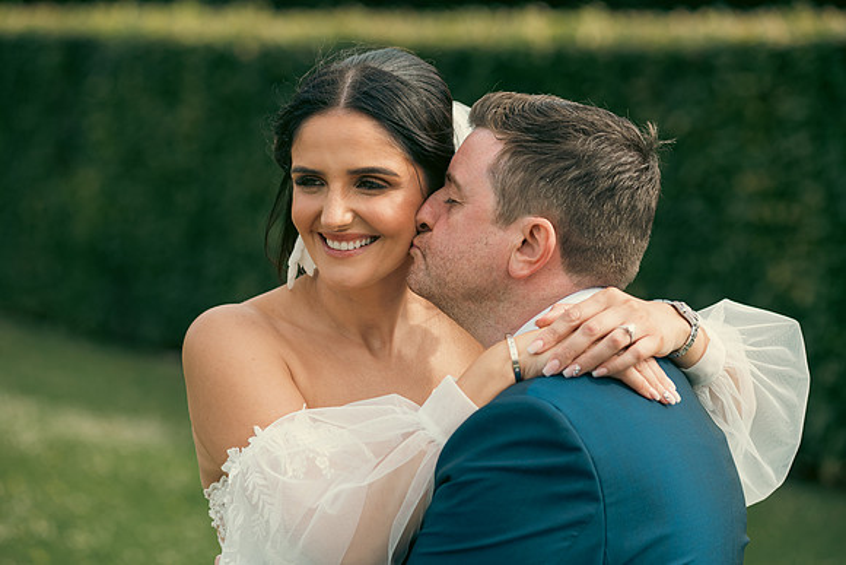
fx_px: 2468
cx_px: 423
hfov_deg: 19.5
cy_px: 282
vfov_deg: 13.0
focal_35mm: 105
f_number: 3.5
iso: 100
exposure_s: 1/320
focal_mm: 105
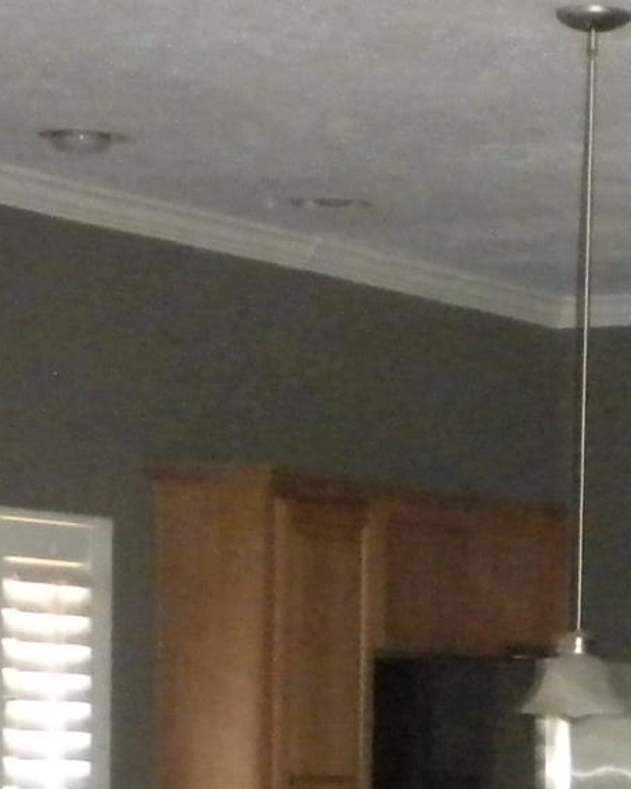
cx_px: 817
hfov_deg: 9.0
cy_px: 1193
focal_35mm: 169
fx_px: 3945
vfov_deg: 11.0
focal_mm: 6.6
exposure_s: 1/30
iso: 800
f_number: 3.5
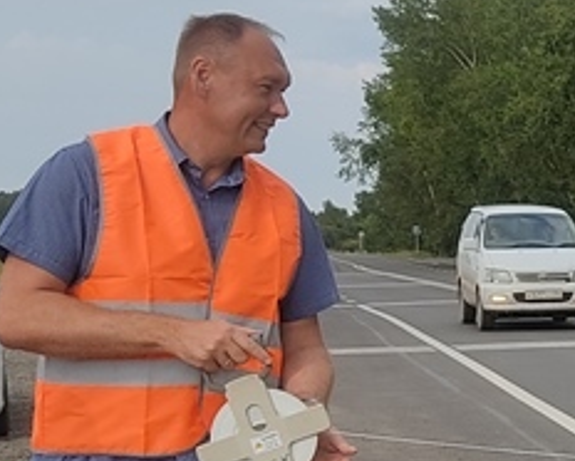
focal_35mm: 112
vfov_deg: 13.7
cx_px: 996
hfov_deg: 15.1
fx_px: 1908
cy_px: 325
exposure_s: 1/891
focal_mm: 4.74
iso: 100
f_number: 1.79
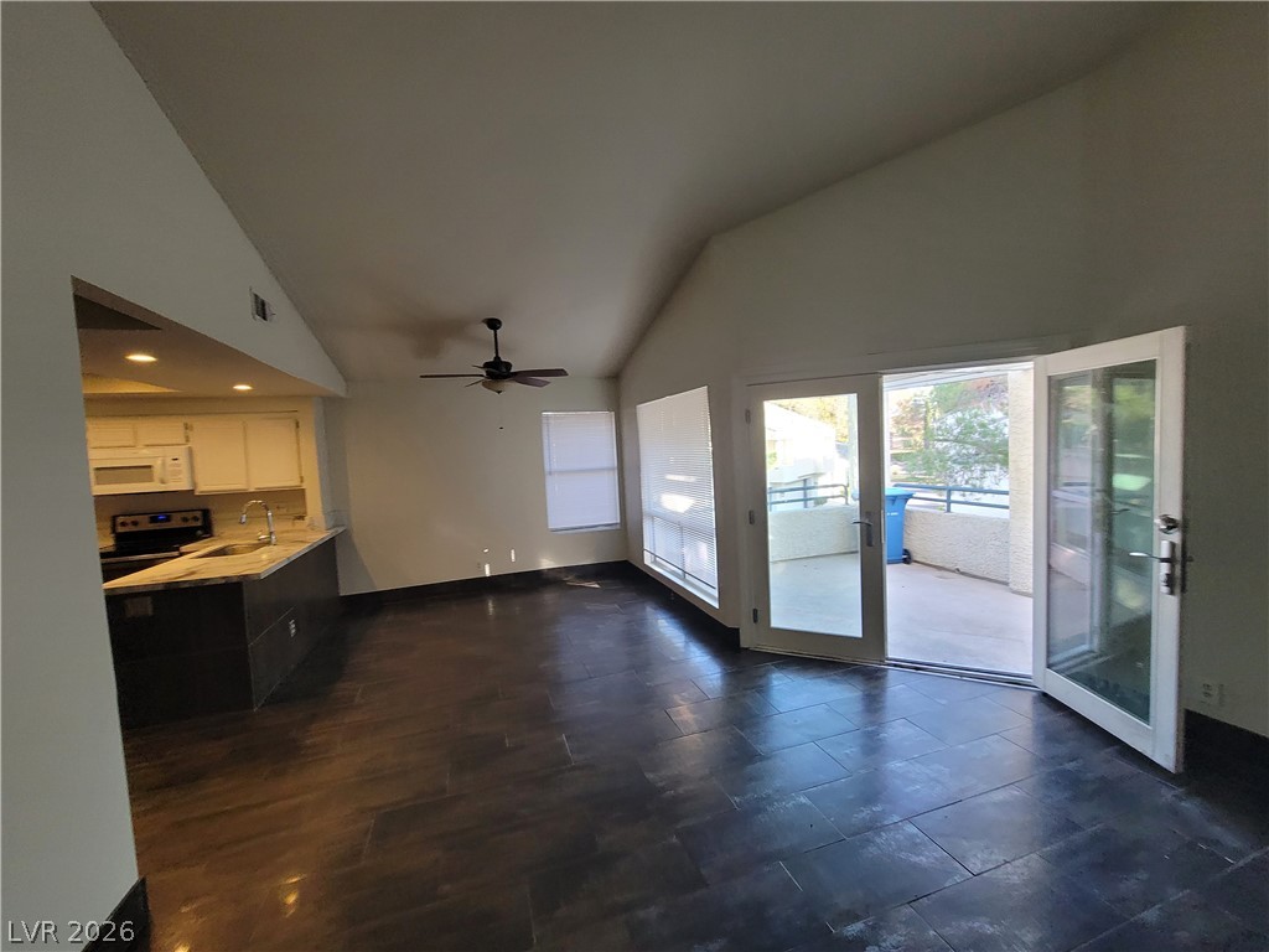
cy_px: 476
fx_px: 477
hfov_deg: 106.2
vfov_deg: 89.9
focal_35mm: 13
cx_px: 634
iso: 200
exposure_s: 1/60
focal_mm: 2.2
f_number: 2.2
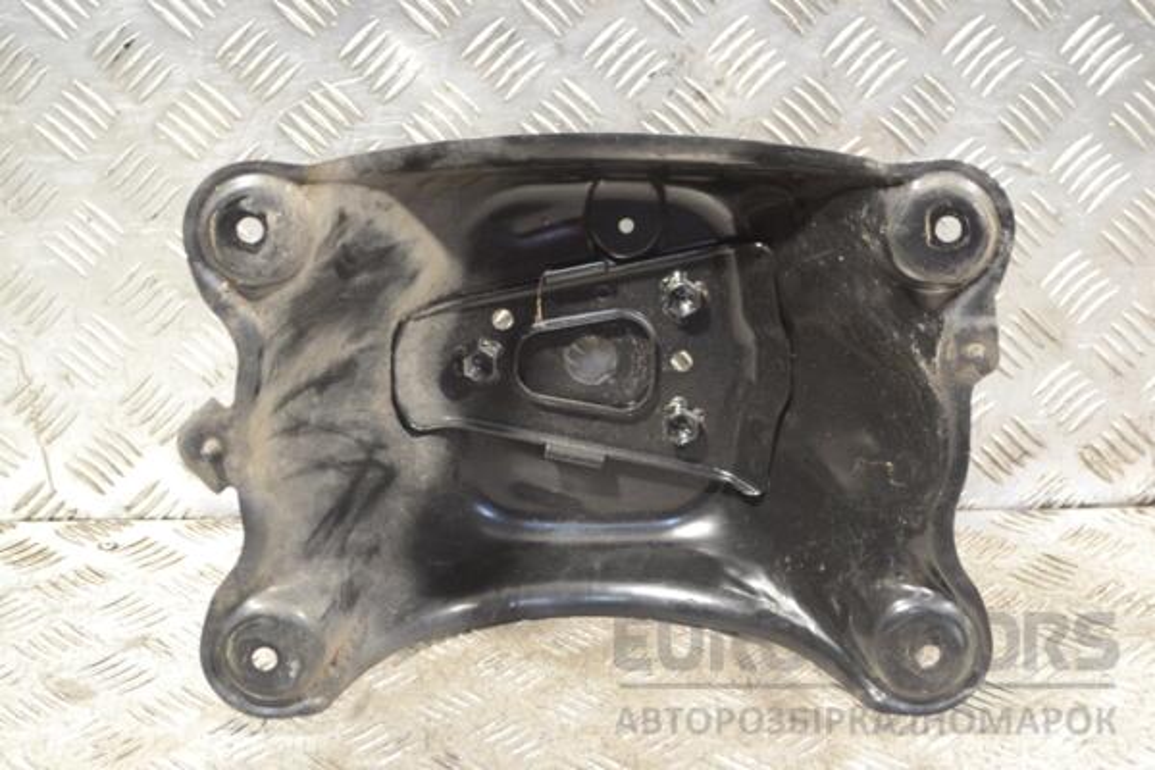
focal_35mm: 69
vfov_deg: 19.7
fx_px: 2214
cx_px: 578
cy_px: 385
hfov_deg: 29.2
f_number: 5.3
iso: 1100
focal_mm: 46
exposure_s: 1/30
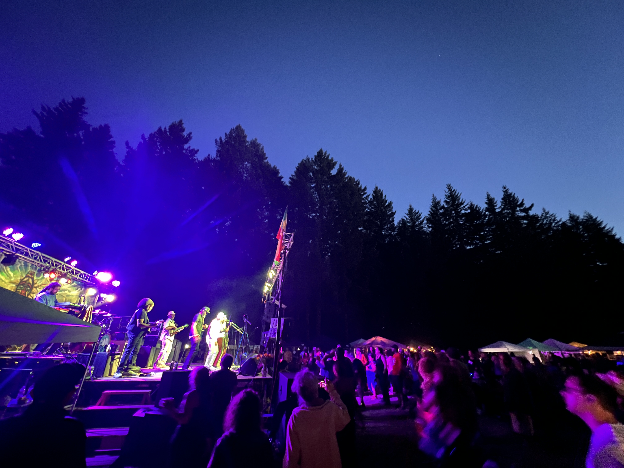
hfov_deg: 106.2
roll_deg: -0.8
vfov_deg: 89.9
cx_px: 312
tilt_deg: +24.0
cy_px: 234
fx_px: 234
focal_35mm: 13
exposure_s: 1/8
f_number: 1.8
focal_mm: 1.57
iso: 800
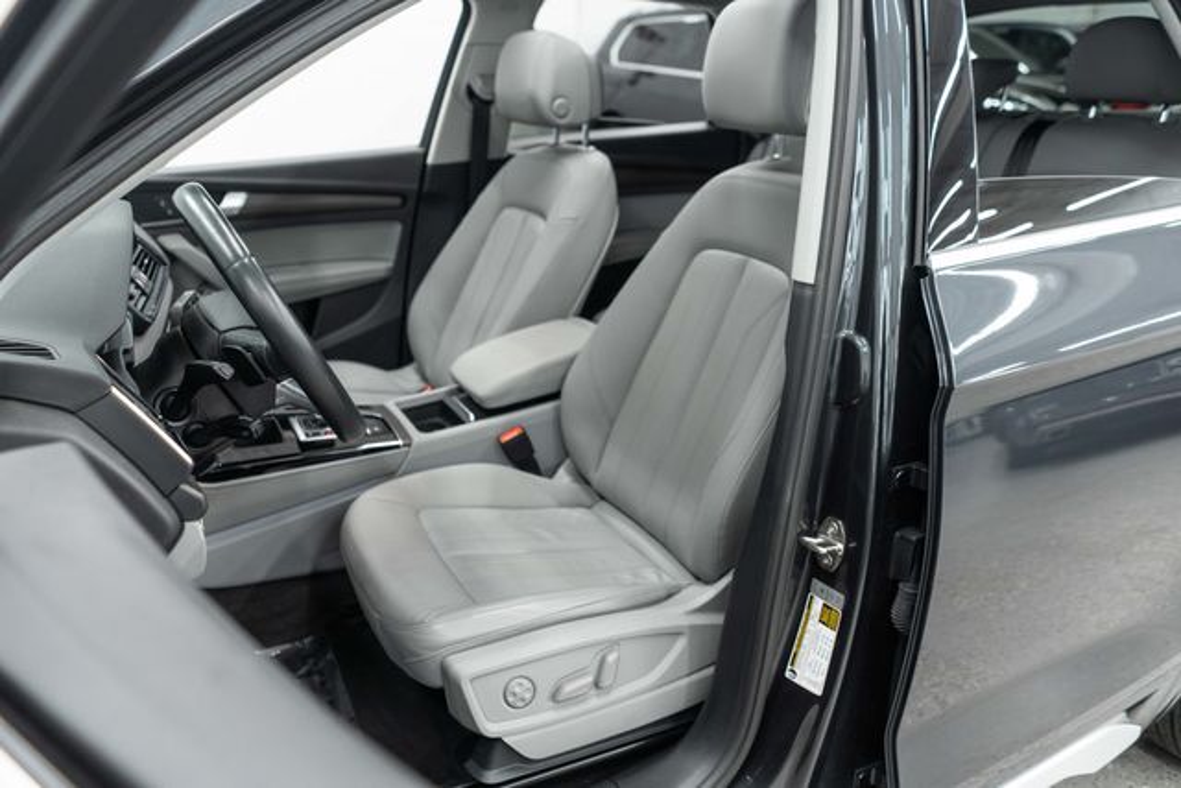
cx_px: 590
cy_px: 394
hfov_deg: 65.5
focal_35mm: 28
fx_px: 919
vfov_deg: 46.4
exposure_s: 1/40
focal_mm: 28
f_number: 3.2
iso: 640
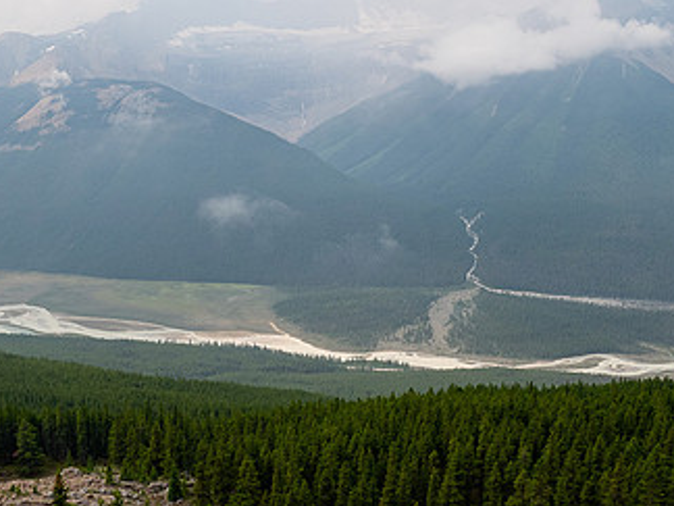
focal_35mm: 43
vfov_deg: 33.6
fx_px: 837
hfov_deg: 43.7
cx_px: 291
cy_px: 253
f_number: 8
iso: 200
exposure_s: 1/250
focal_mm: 12
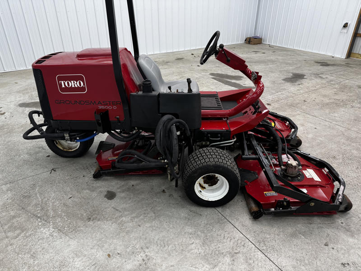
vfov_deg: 56.8
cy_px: 136
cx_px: 180
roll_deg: -0.8
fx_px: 250
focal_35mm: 24
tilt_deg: -29.7
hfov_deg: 71.6
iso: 100
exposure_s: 1/120
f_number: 1.78
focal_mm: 6.76
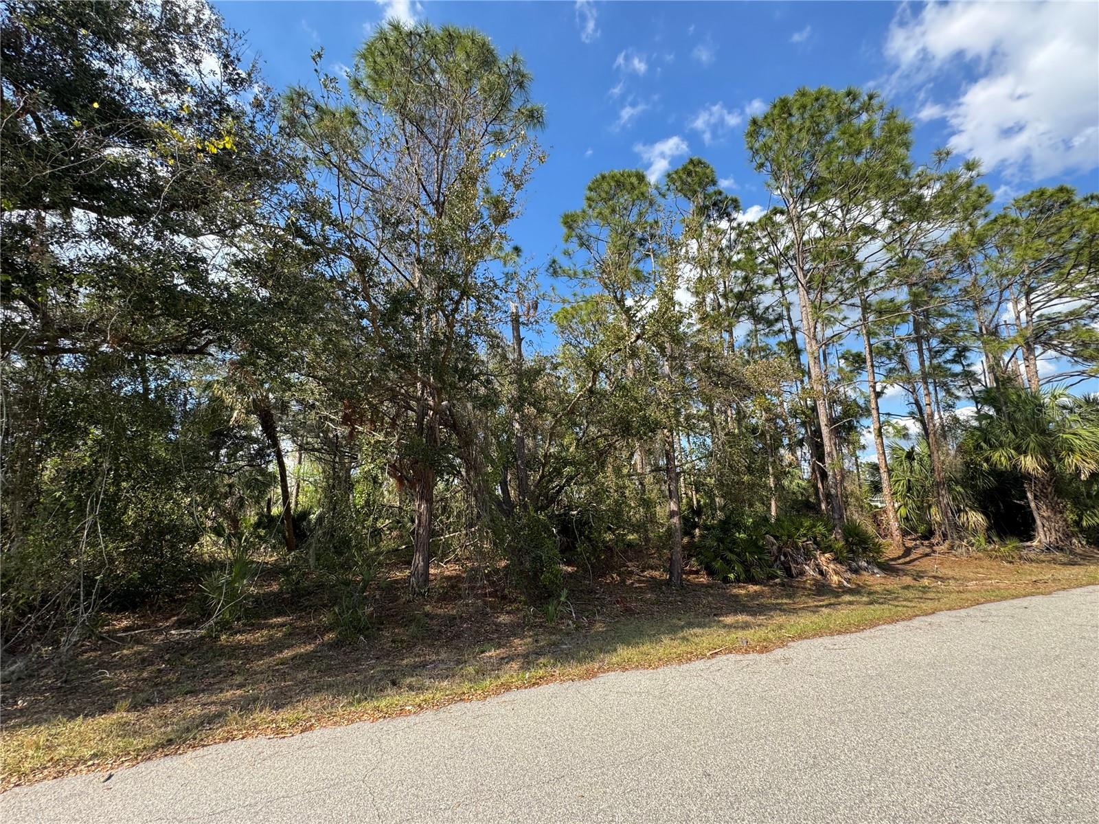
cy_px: 412
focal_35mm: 14
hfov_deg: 102.1
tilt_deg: +14.4
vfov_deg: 85.7
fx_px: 444
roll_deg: +2.2
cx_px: 550
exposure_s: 1/561
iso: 40
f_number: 2.2
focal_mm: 2.22
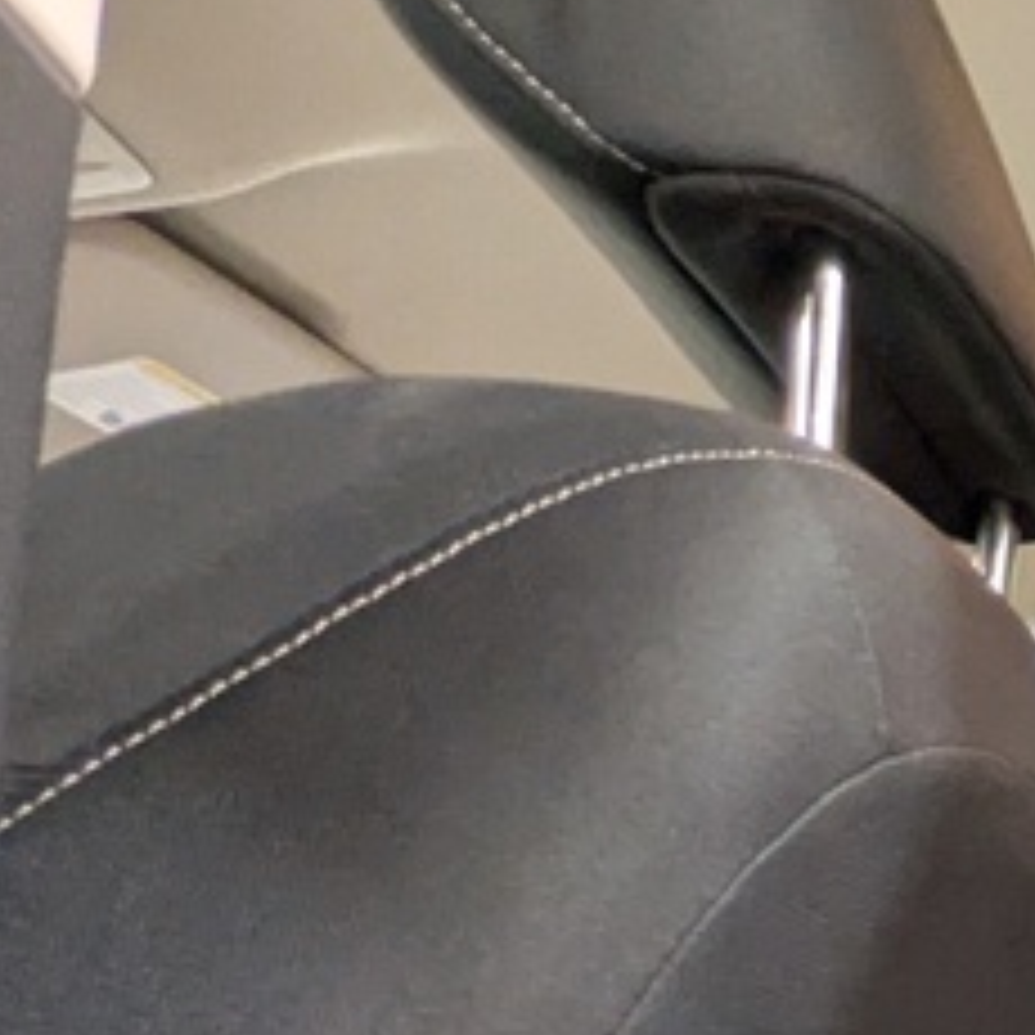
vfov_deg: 24.7
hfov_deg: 19.9
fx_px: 1861
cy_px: 1512
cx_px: 1980
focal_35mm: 55
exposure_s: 1/30
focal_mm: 1.83
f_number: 2.2
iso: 267
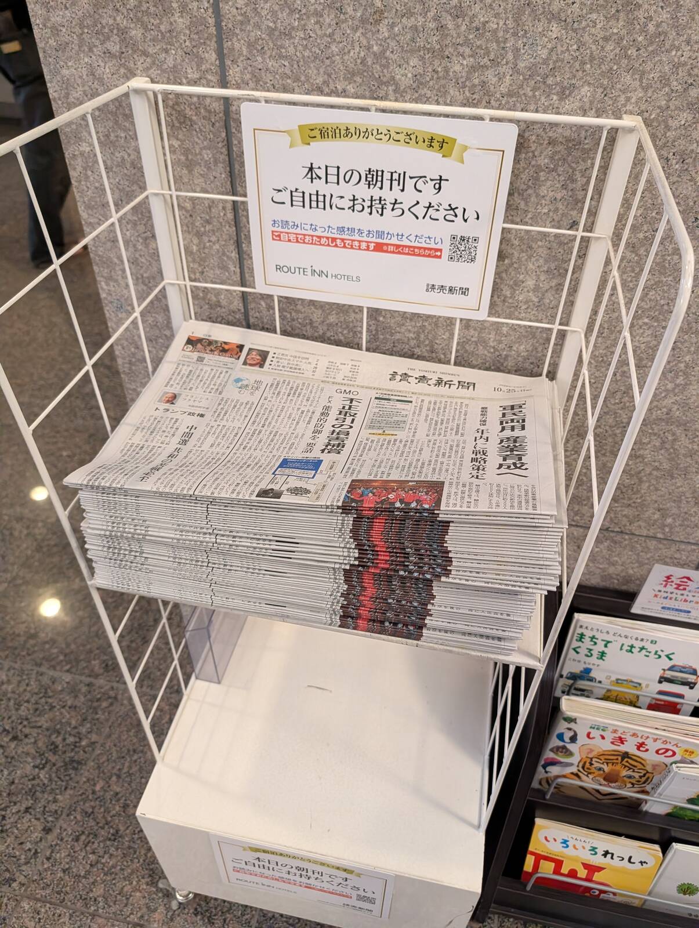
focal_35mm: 24
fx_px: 644
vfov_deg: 71.5
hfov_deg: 56.9
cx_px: 350
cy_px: 464
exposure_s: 1/100
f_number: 1.68
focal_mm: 6.9
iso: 1077
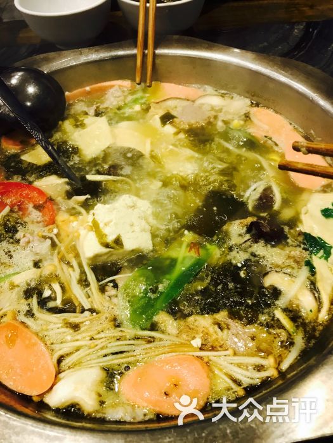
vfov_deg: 63.4
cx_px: 166
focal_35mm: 28
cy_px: 222
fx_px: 359
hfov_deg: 49.7
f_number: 1.8
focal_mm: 3.99
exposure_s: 1/20
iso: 40
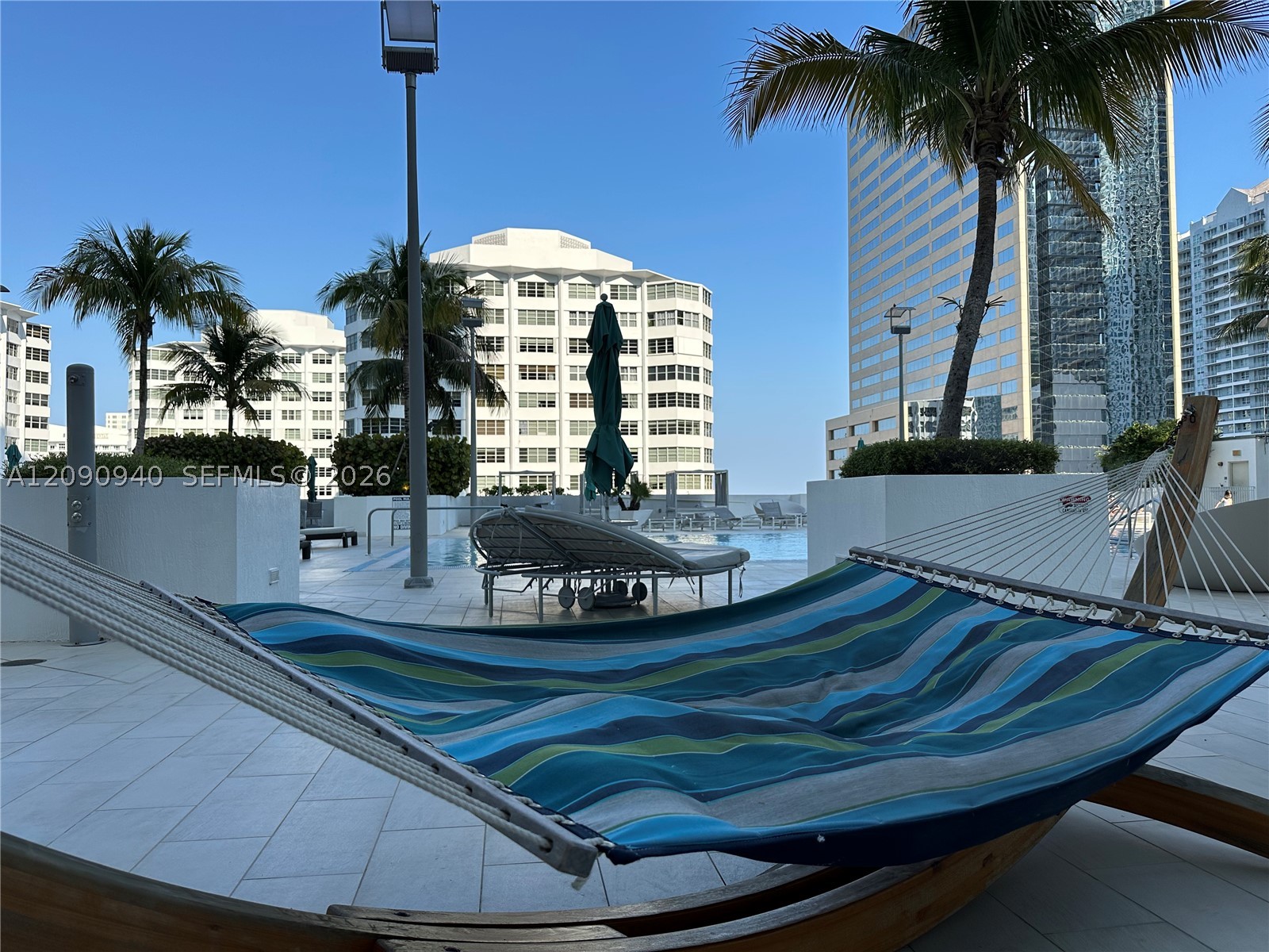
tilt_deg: +2.6
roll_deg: +0.0
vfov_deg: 56.8
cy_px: 476
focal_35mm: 24
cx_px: 634
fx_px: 880
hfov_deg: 71.6
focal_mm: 6.86
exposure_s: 1/3247
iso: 80
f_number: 1.78
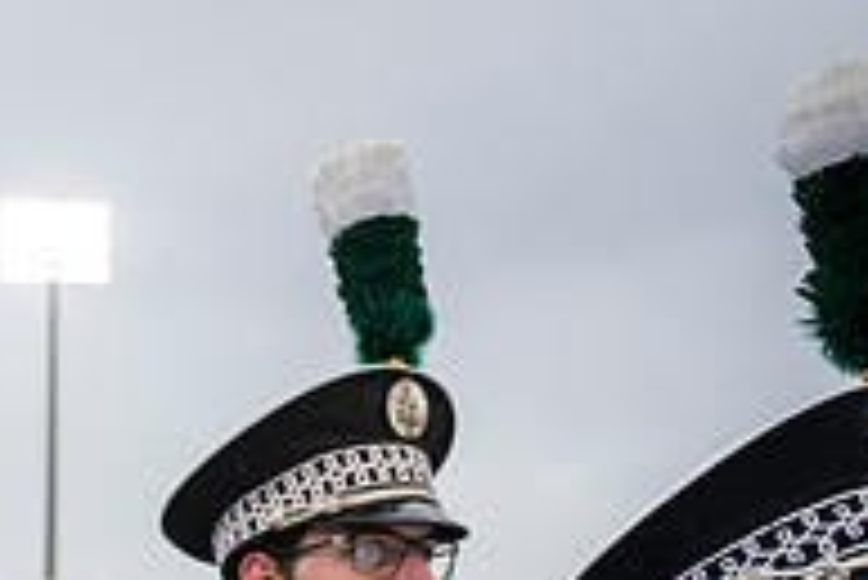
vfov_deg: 17.5
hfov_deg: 24.9
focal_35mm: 72
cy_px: 794
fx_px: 1737
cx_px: -211
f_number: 2.8
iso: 100
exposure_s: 1/500
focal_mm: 24
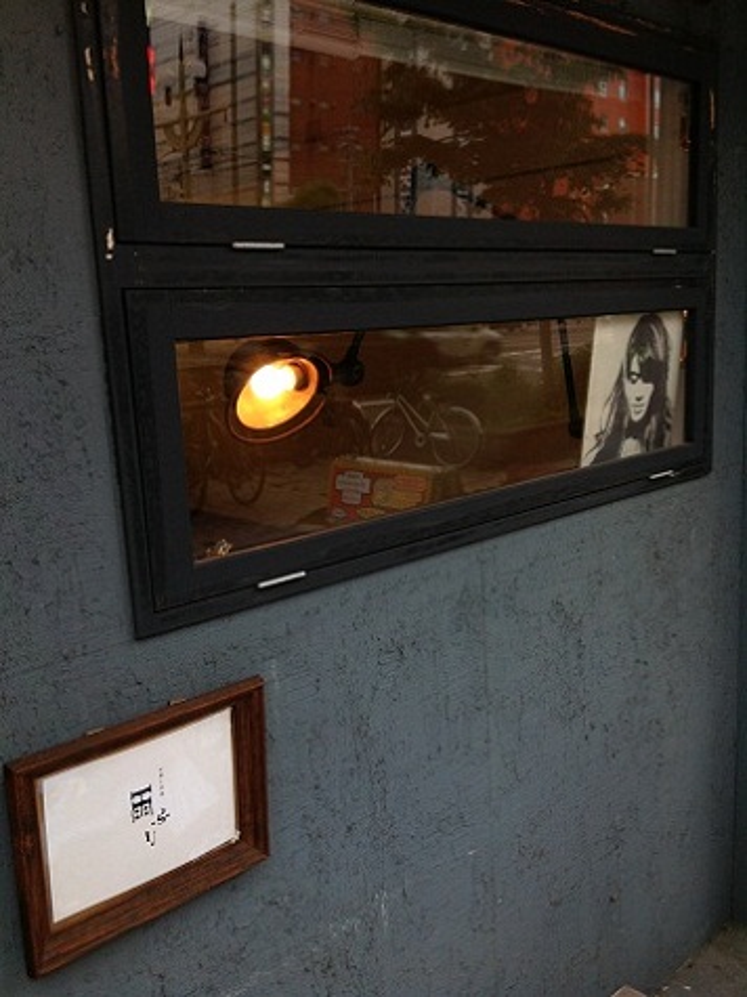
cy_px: 498
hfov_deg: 40.7
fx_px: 1008
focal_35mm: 35
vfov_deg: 52.6
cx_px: 374
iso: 80
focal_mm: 4.28
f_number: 2.4
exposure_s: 1/17
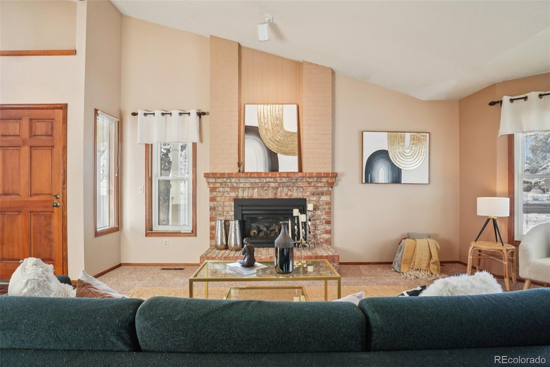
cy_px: 184
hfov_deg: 95.0
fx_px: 252
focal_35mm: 16
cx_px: 275
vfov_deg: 72.0
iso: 250
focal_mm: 11
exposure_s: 1/30
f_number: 8
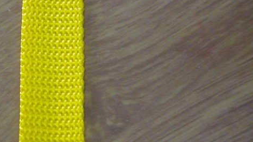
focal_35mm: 135
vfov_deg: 9.0
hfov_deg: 15.8
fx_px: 906
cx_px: 65
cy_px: 85
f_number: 5.2
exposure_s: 1/50
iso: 800
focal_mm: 14.1
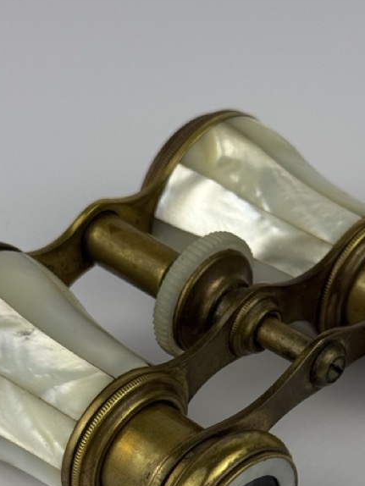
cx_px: 209
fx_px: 1503
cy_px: 387
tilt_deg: -39.2
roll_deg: +2.5
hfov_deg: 13.8
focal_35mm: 107
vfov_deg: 18.2
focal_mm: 6.76
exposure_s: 1/980
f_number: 1.78
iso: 64
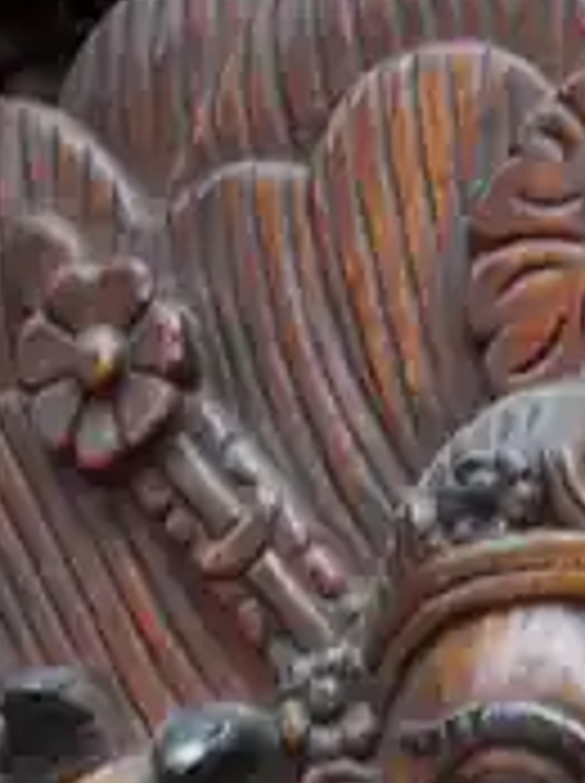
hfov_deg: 10.7
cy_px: 1582
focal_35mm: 138
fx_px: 3117
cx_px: 436
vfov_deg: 12.5
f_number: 3.4
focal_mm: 5.1
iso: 100
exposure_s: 1/30
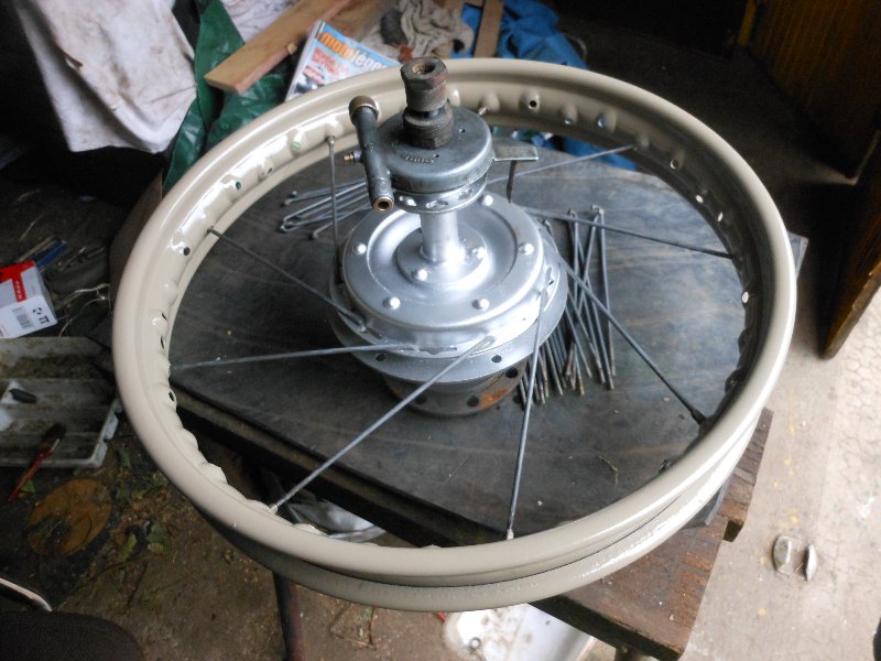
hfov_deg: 63.4
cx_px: 440
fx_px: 713
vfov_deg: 49.7
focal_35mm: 28
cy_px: 330
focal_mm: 5
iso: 400
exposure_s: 1/160
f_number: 3.7
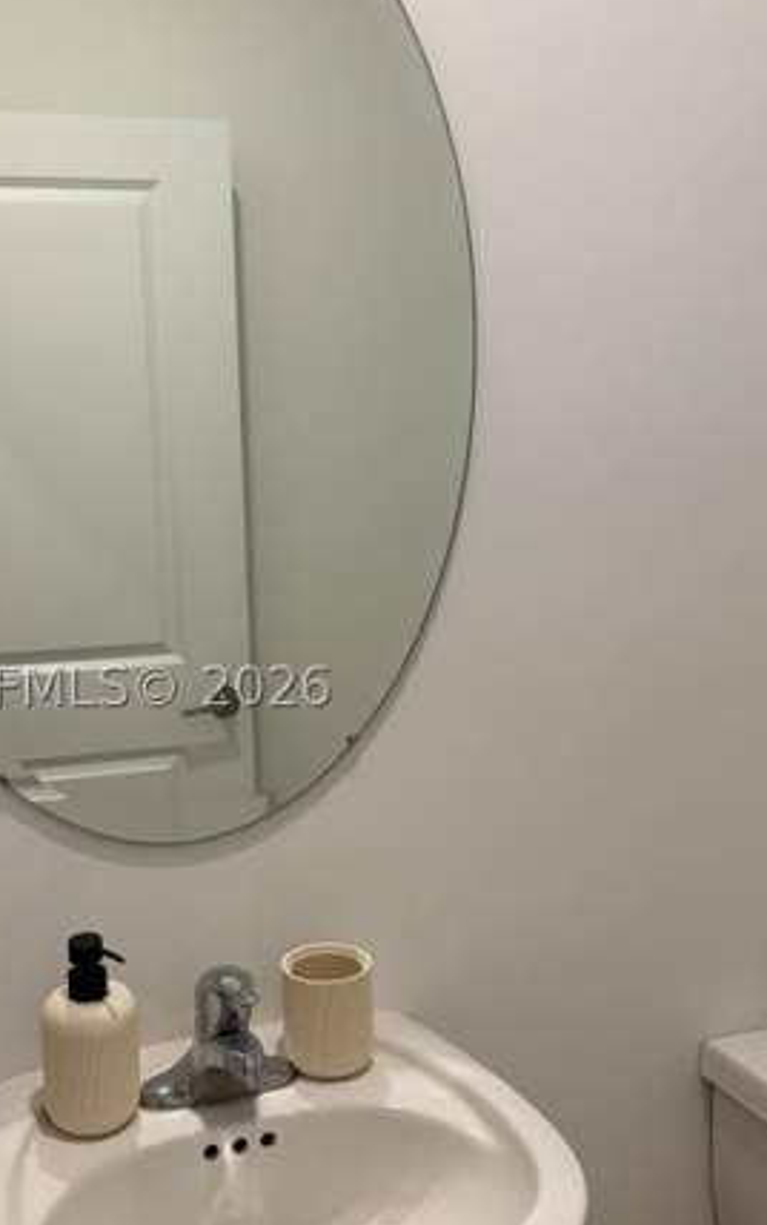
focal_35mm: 38
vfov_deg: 51.4
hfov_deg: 33.4
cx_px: 263
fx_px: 1269
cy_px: 687
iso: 125
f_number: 1.78
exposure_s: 1/120
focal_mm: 6.76
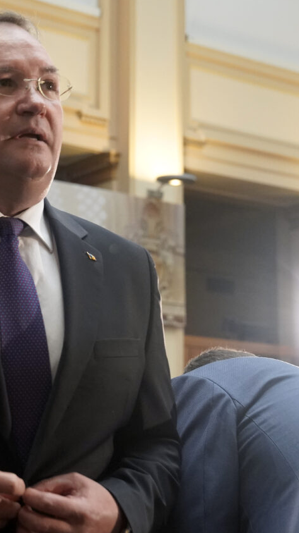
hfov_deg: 18.3
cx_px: -70
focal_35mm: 62
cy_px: 265
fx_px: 874
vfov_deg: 33.8
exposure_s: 1/200
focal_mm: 39
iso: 5000
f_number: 4
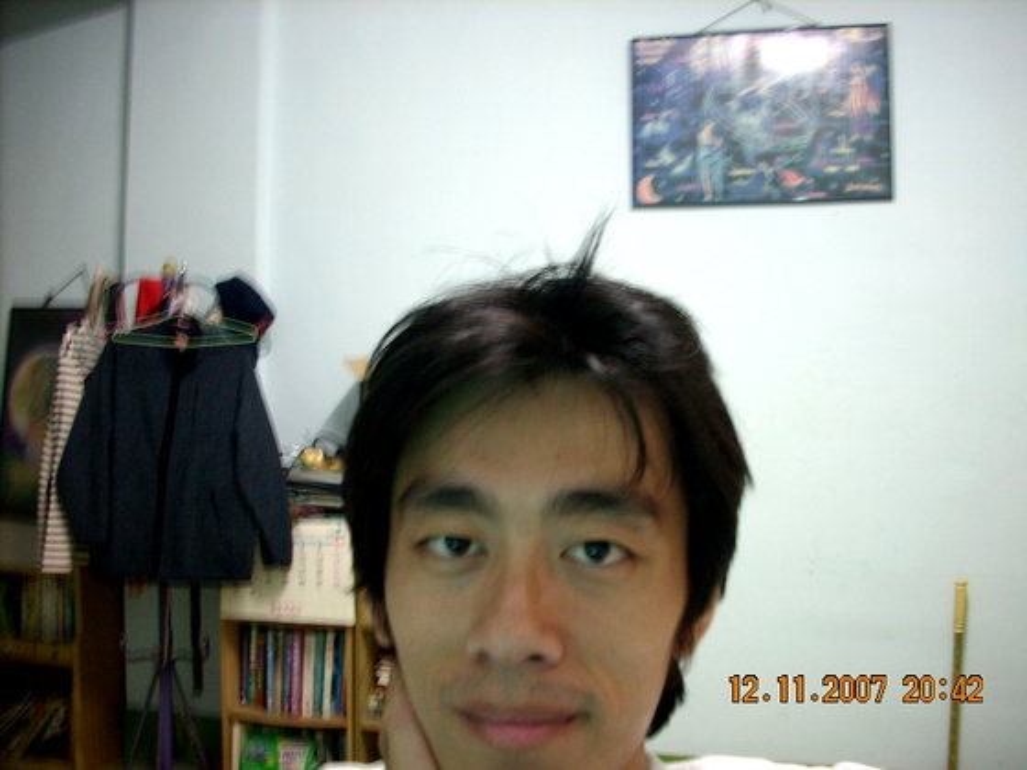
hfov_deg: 50.1
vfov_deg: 38.7
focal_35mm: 37
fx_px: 1098
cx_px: 514
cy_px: 385
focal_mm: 6.2
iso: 200
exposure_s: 1/5
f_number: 2.8
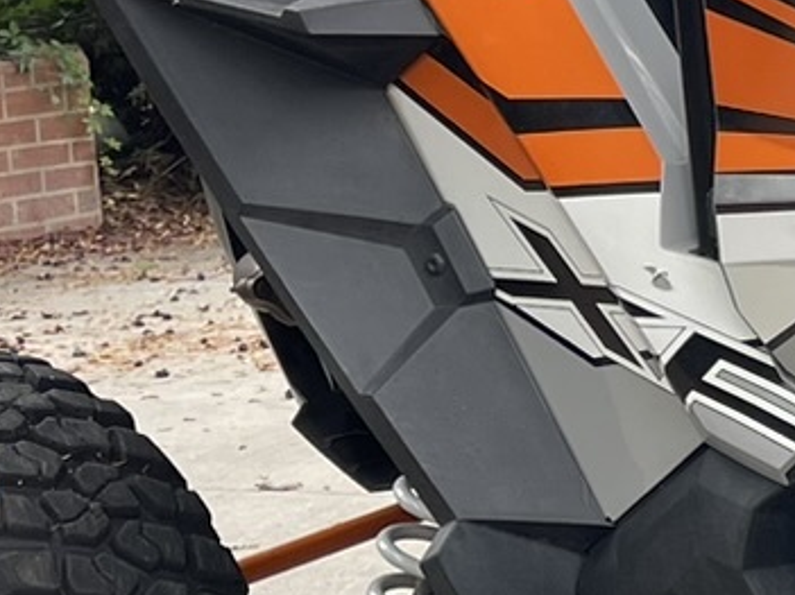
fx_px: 3352
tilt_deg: -12.0
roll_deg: +0.0
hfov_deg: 11.7
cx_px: 1721
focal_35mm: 146
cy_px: 407
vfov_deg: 10.1
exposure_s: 1/141
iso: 32
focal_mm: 5.1
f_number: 1.6
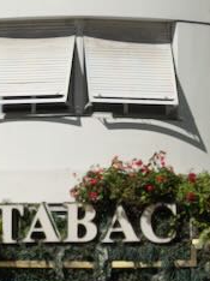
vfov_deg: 7.4
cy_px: -96
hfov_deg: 5.6
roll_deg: -0.6
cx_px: 26
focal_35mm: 263
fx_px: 2131
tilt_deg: +12.8
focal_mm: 6.76
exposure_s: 1/13333
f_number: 1.78
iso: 64
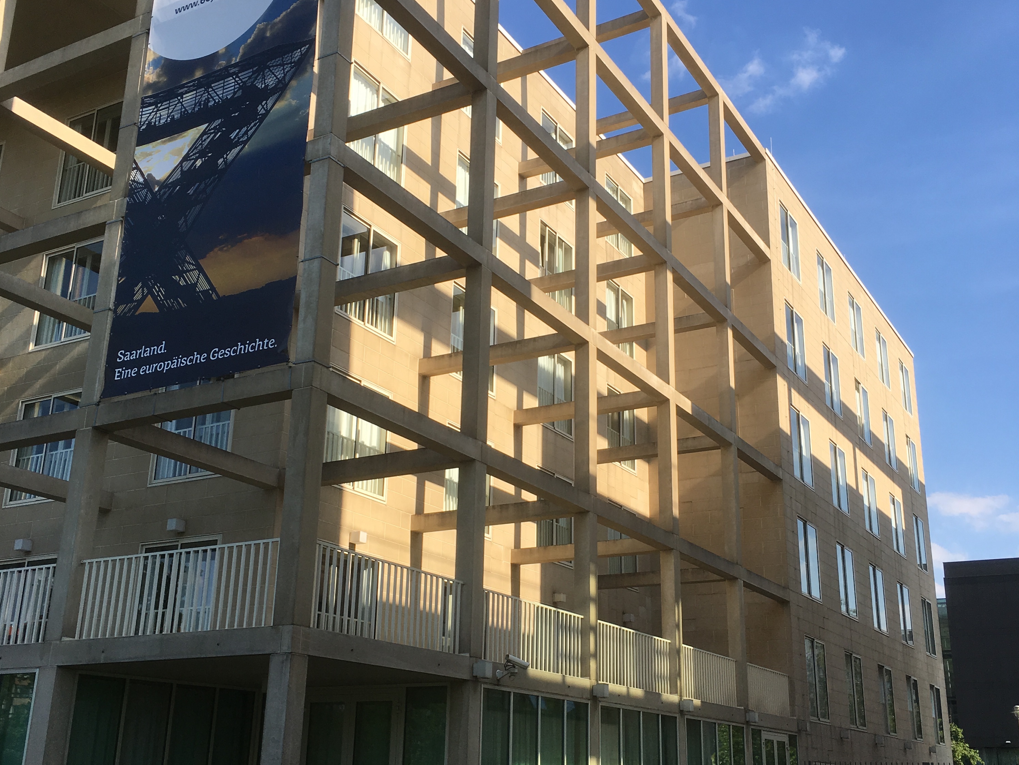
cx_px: 509
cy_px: 392
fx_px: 1148
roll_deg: -2.7
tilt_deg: +18.5
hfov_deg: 47.9
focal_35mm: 39
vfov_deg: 36.8
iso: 25
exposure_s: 1/1115
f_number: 2.2
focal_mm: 4.15
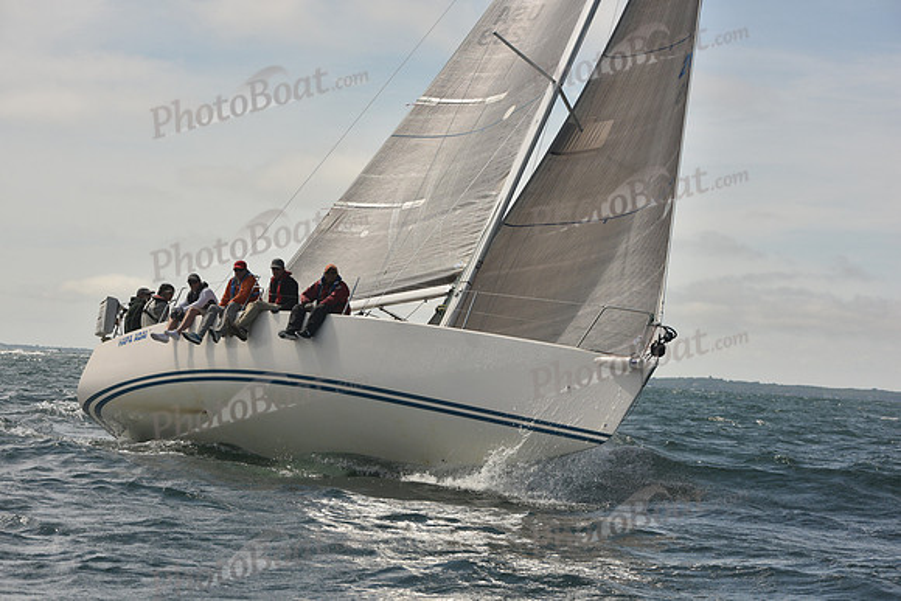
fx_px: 2303
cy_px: 300
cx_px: 450
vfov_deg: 14.9
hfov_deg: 22.1
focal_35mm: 92
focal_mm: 92
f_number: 8
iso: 320
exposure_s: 1/1000
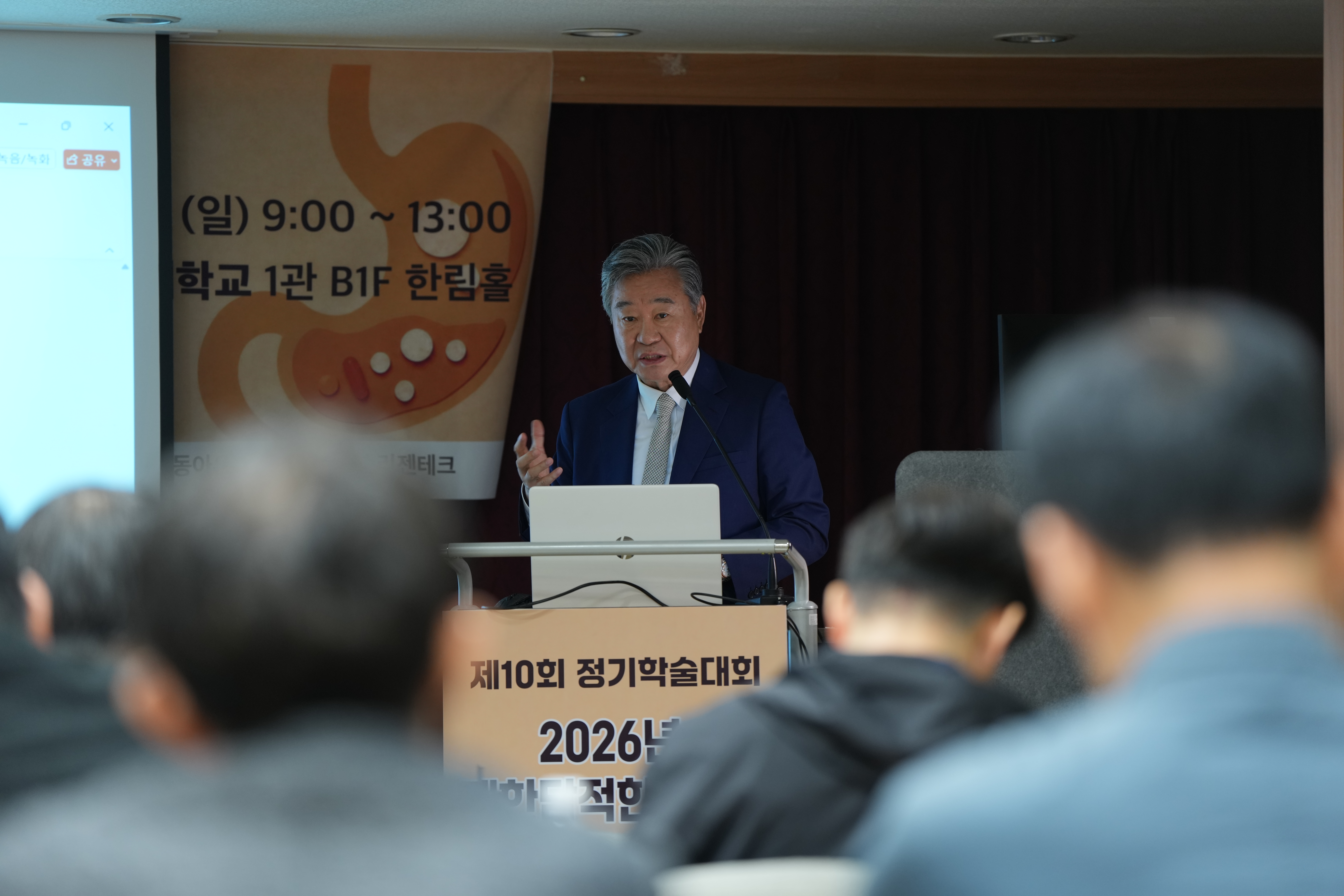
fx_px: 5040
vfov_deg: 10.2
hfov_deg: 15.2
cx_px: 672
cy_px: 448
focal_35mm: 135
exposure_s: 1/125
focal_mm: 135
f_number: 2.8
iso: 640
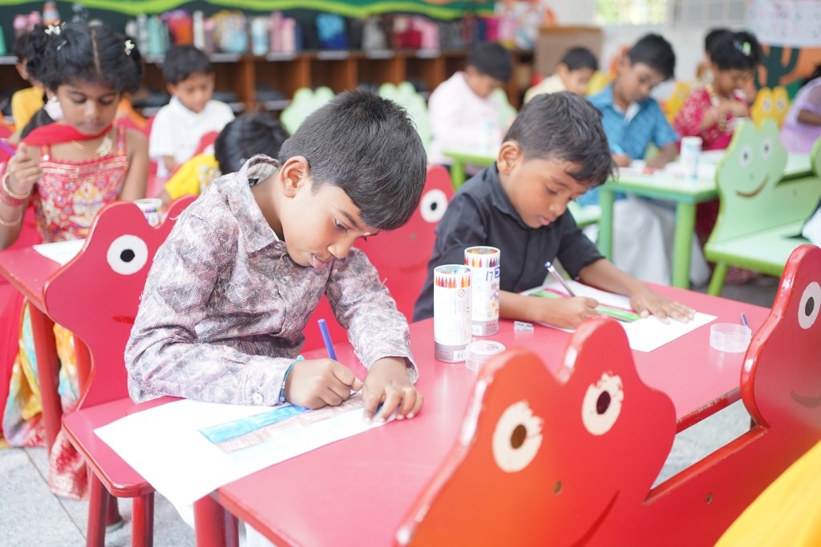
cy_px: 274
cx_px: 410
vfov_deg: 37.9
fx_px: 798
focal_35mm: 35
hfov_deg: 54.4
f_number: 2.2
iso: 320
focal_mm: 35
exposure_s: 1/100
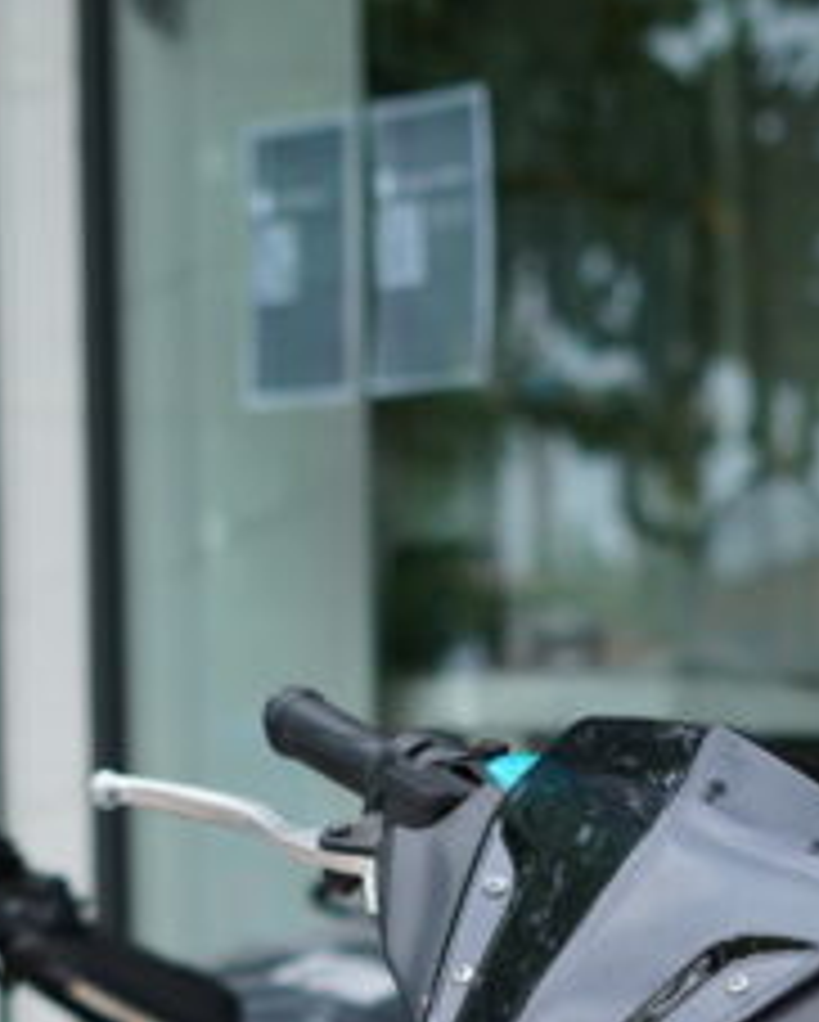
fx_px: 5628
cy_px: 1792
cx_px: 774
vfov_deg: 9.9
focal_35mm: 186
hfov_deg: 8.3
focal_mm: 50
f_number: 2.8
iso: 100
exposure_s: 1/160
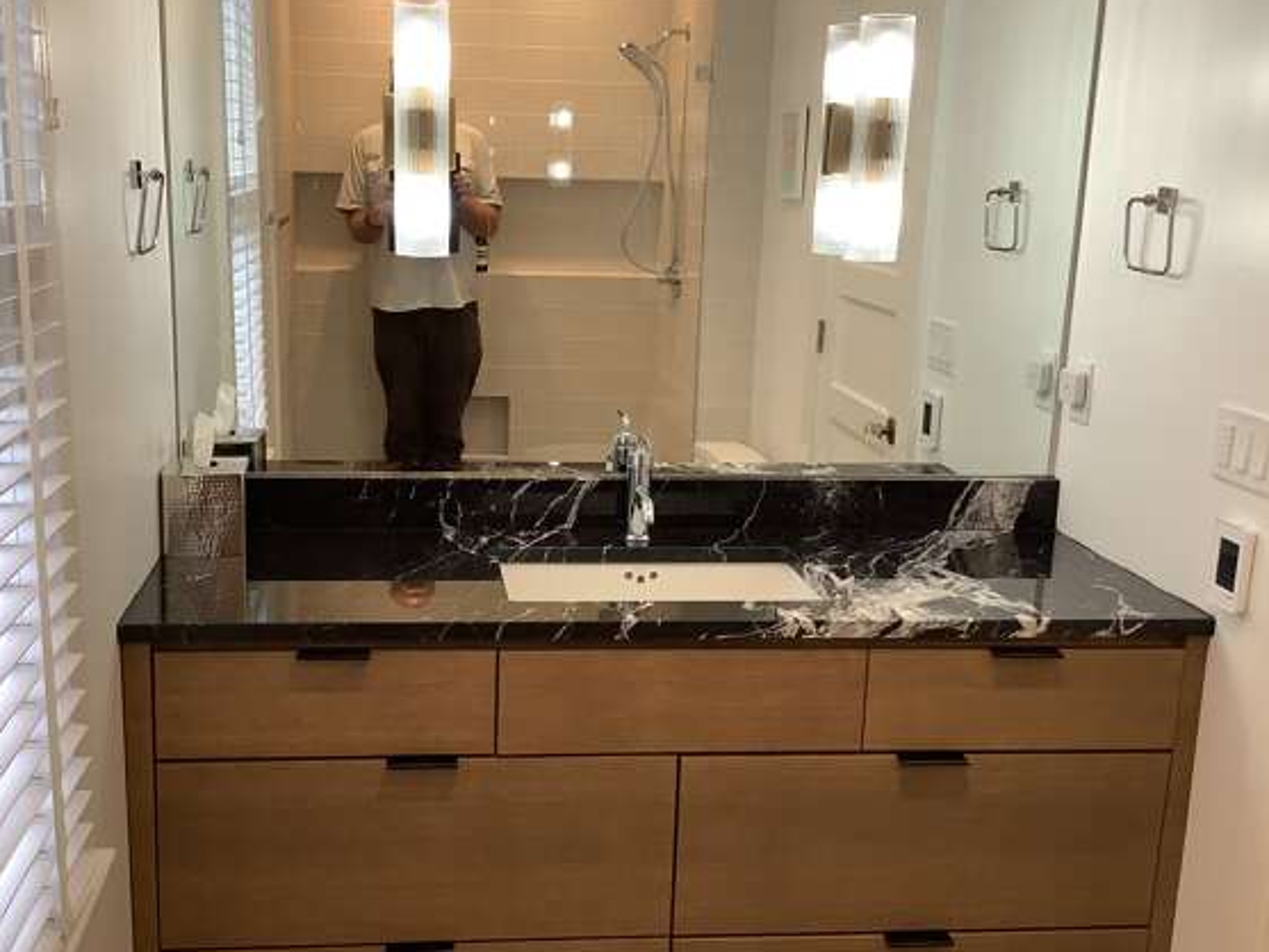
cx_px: 539
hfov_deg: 48.8
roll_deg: -0.9
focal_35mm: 38
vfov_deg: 37.7
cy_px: 462
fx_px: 1393
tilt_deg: -12.6
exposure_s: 1/60
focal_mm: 3.3
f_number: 2.4
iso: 125
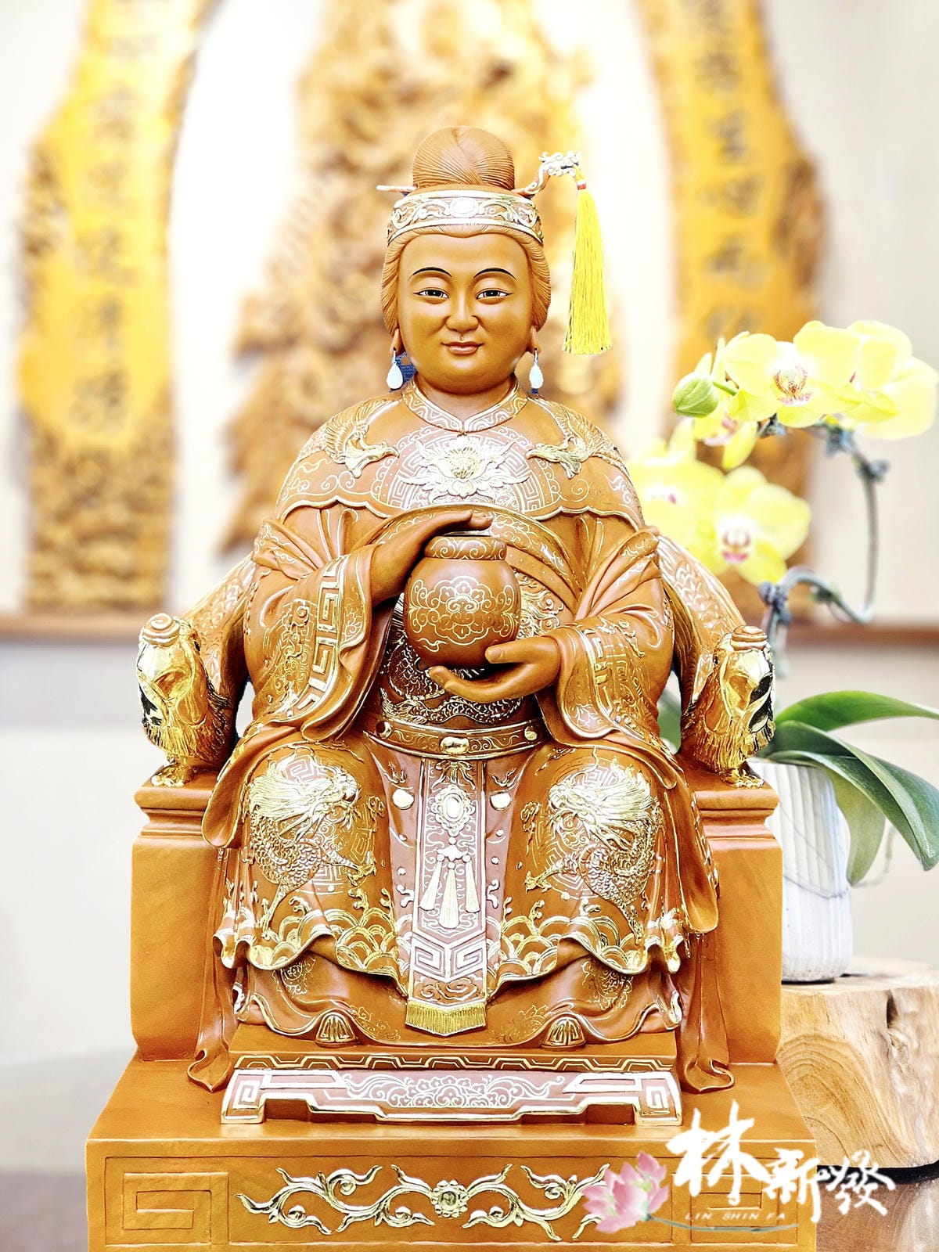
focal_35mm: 23
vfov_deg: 73.9
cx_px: 470
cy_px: 626
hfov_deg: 58.9
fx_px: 832
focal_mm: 6.3
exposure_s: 1/120
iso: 500
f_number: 1.7
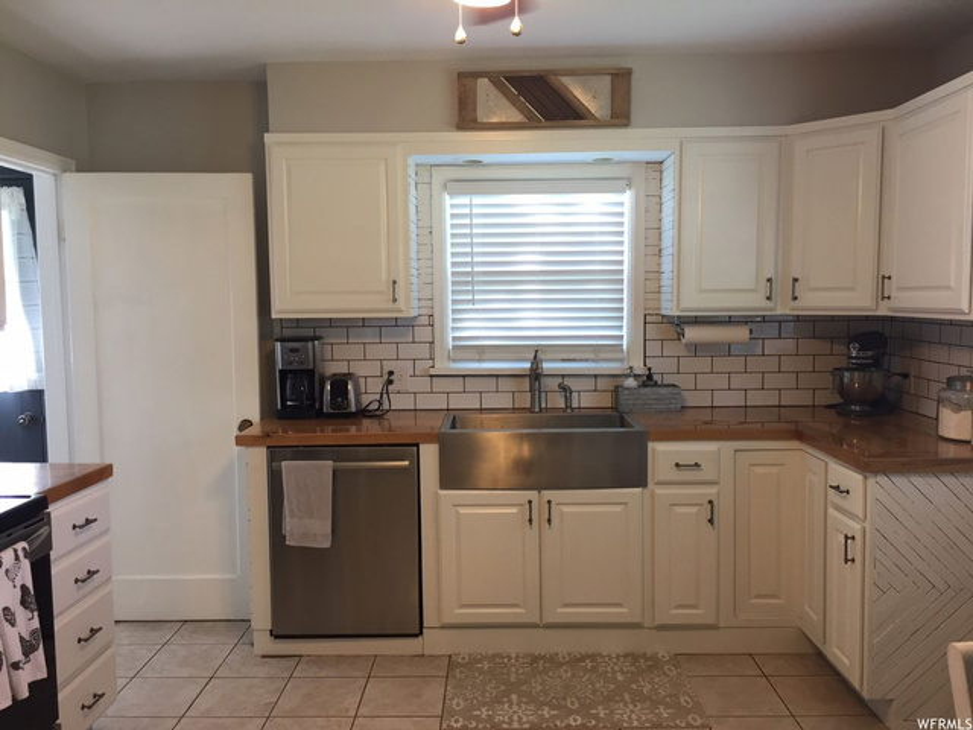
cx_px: 486
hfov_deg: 61.7
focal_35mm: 29
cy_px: 365
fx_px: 815
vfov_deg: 48.2
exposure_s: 1/30
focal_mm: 4.15
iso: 64
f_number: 2.2
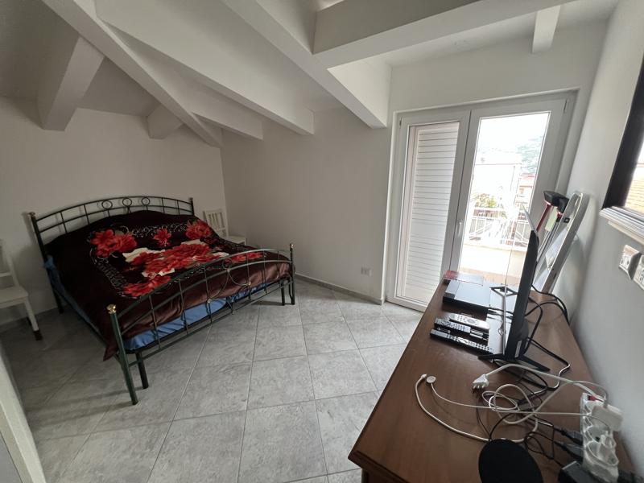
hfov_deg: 106.2
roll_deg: +1.1
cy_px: 242
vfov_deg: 89.9
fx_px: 242
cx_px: 322
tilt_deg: -15.6
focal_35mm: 13
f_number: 1.8
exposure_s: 1/99
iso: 200
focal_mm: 1.57
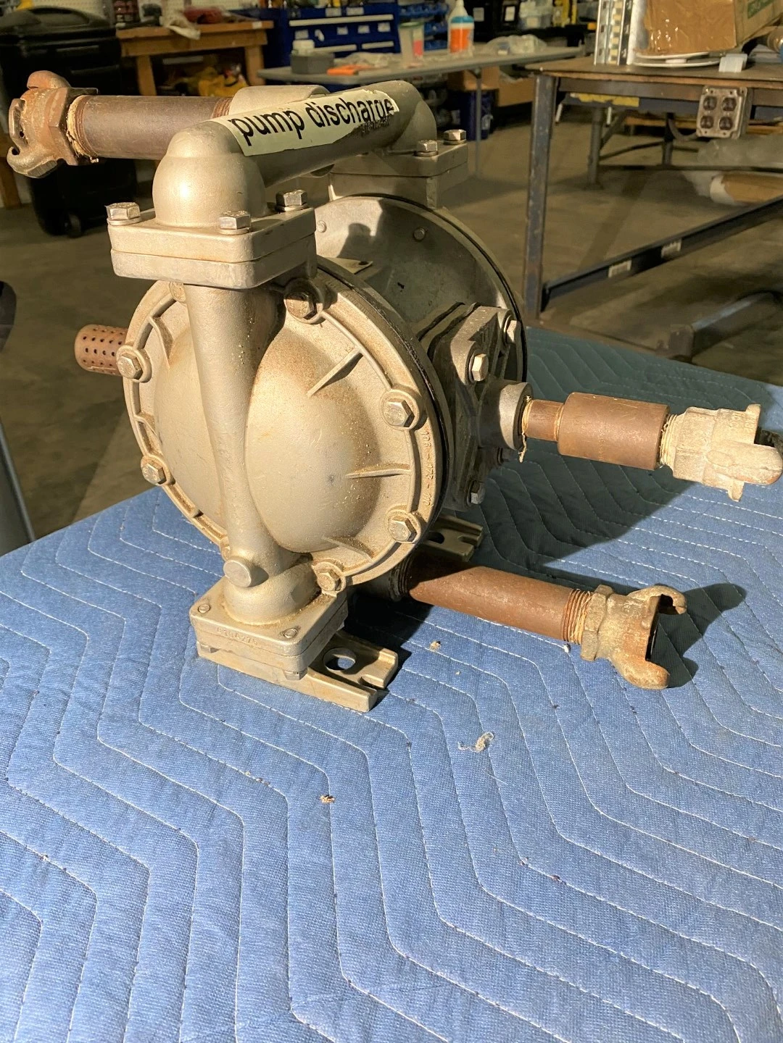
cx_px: 392
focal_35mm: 26
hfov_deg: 53.1
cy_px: 522
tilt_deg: -31.3
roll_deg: +2.1
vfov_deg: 67.3
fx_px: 784
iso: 160
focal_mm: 4.25
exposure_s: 1/60
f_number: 1.8
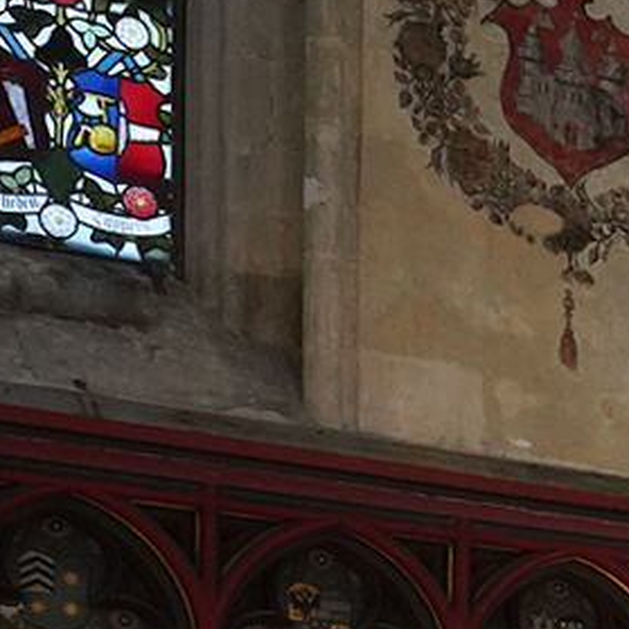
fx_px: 3001
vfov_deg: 11.4
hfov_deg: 10.0
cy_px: 1005
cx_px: 1655
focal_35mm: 146
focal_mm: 24
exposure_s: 1/80
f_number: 4.5
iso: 3200
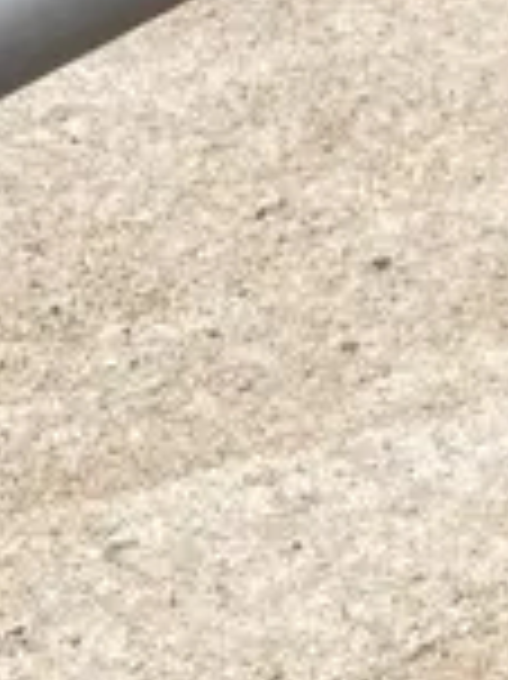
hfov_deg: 10.3
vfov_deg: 14.5
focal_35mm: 136
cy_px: 462
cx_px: 872
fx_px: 2665
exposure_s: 1/873
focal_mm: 3.99
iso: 20
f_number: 1.8
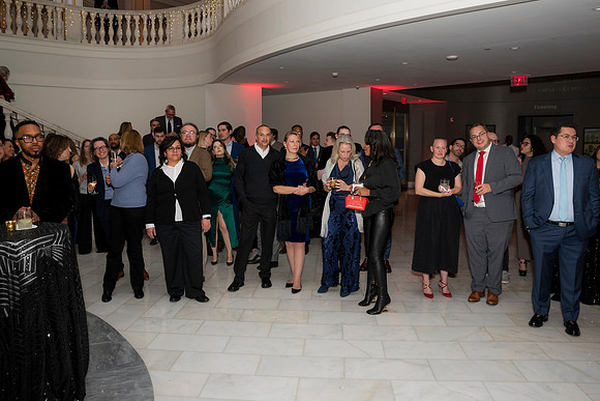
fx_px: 445
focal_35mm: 27
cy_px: 179
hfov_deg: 68.0
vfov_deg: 48.4
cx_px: 300
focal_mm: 24
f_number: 5
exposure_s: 1/125
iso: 800
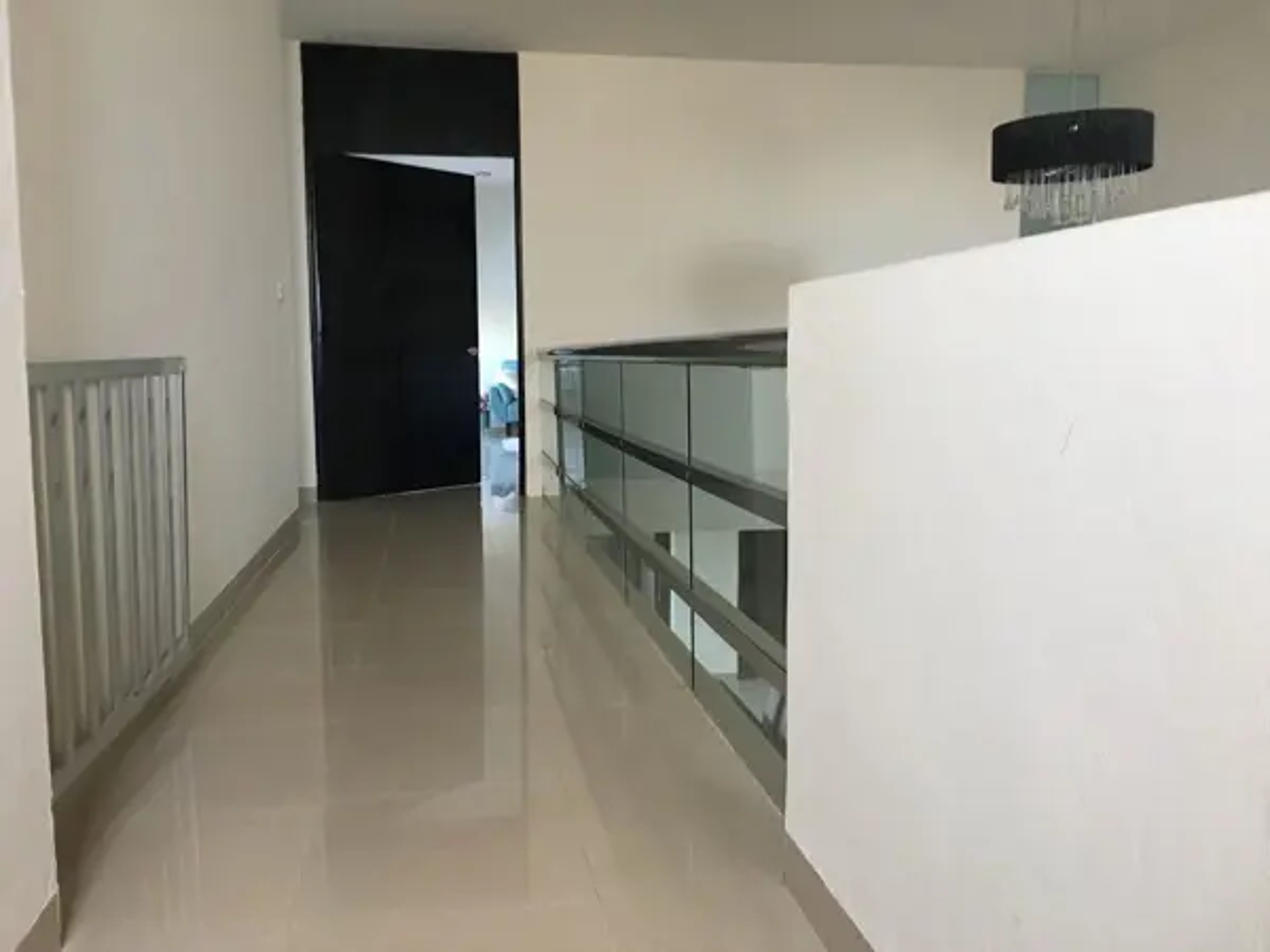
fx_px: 1064
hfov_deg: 61.7
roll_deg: +0.8
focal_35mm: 29
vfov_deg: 48.2
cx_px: 635
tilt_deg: -4.3
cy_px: 476
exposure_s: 1/15
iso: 50
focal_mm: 4.15
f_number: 2.2
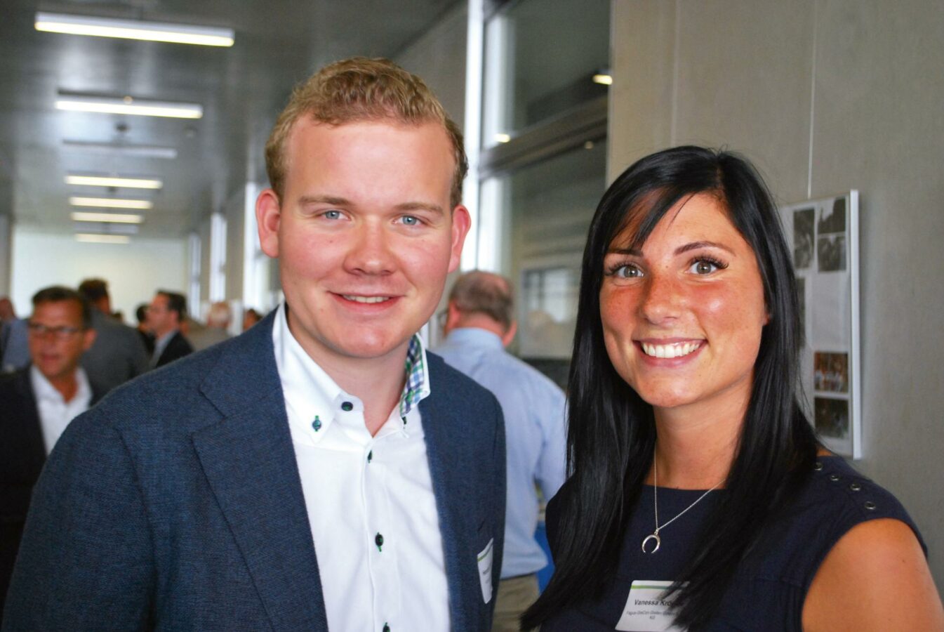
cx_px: 472
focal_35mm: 48
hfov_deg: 41.1
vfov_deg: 28.1
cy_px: 316
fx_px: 1260
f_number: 5
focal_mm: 32
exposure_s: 1/30
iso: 560
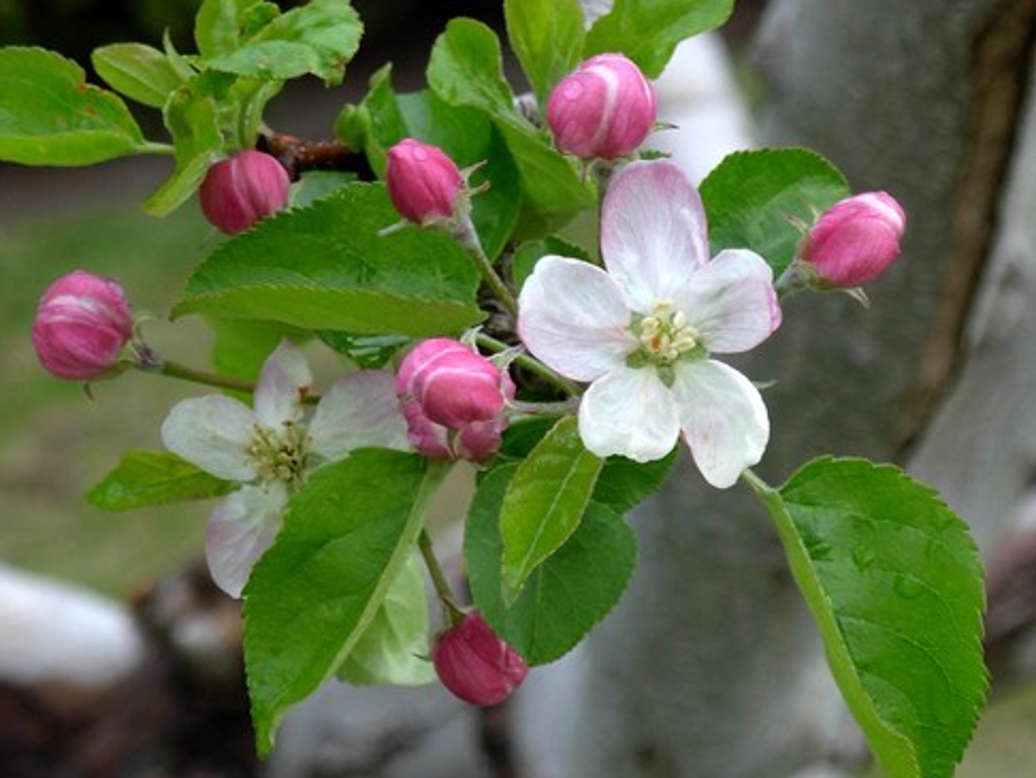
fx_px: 5090
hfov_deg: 11.6
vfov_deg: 8.7
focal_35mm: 170
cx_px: 539
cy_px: 383
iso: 79
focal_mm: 25.3
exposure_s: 1/17.4
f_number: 4.7
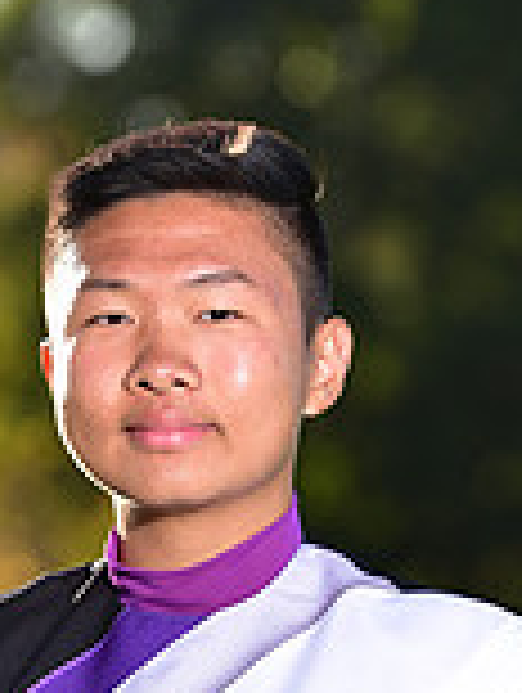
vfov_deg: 2.7
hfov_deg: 2.1
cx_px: 173
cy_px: 806
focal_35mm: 724
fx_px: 14517
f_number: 5
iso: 100
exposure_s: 1/250
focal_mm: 200
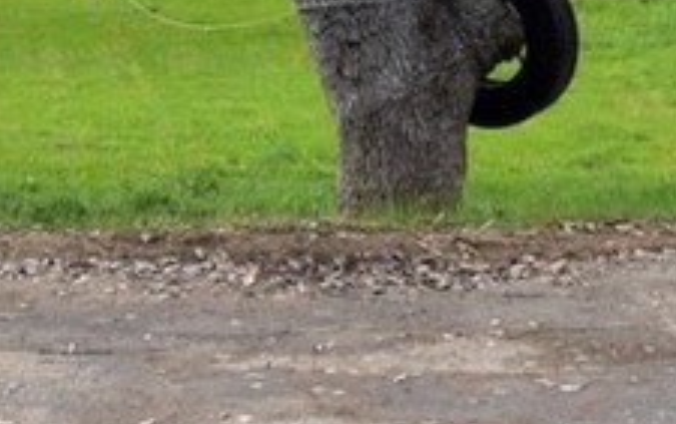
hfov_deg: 16.6
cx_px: 165
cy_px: -295
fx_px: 2305
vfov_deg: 10.0
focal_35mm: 125
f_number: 8
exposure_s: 1/250
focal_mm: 18
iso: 200
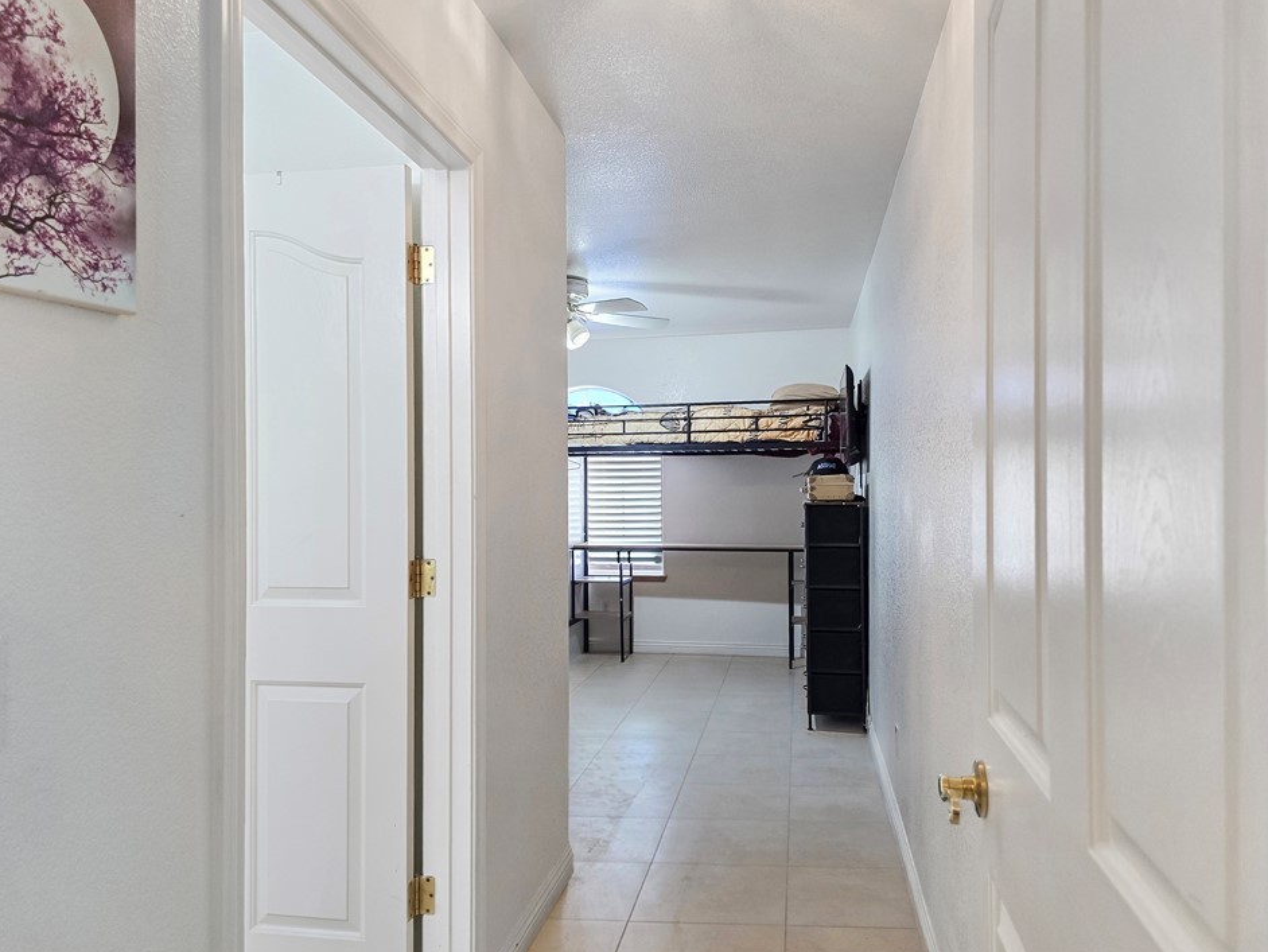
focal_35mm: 25
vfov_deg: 54.9
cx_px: 625
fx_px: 916
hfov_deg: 69.4
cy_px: 493
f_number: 1.7
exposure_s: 1/120
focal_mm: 6.3
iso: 250
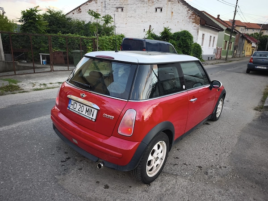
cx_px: 134
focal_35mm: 23
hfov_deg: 73.9
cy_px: 100
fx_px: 178
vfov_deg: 58.9
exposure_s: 1/100
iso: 80
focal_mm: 6.57
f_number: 1.6
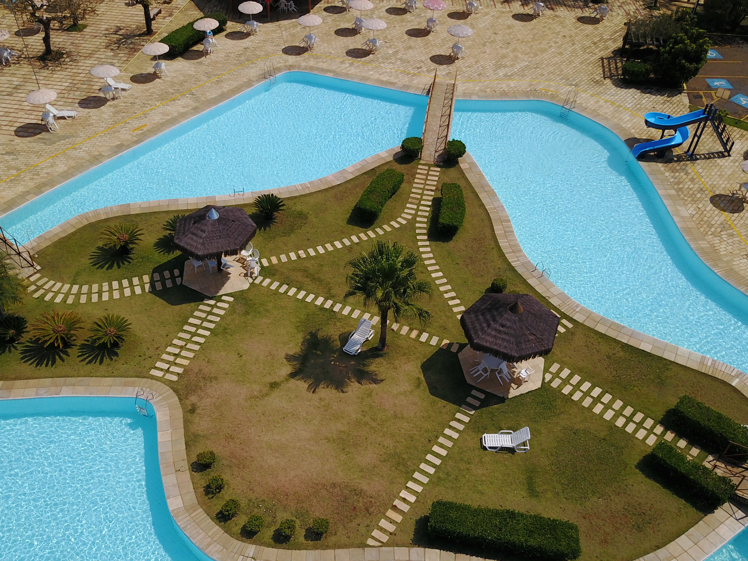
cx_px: 340
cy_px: 315
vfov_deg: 44.1
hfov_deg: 56.7
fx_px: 692
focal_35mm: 32
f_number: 2.2
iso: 100
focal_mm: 4.73
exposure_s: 1/2950
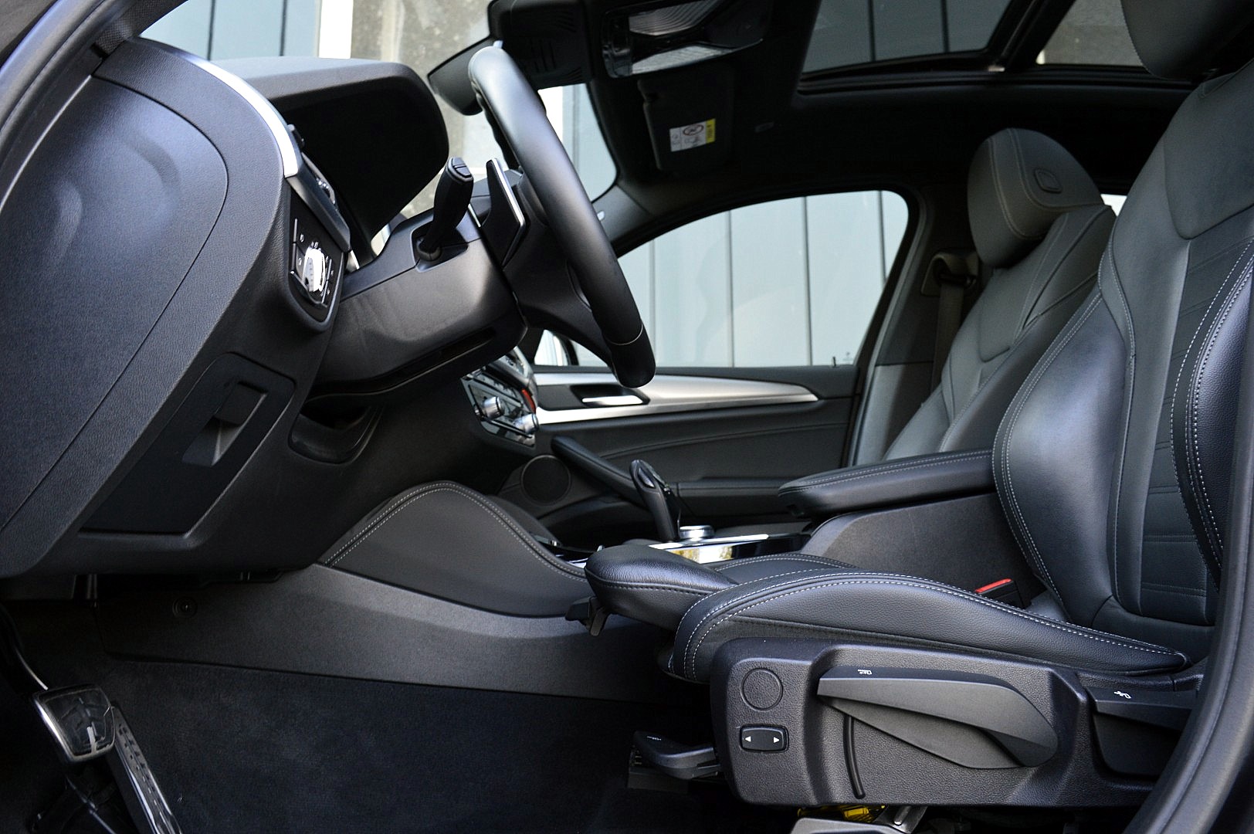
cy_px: 417
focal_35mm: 30
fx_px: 1044
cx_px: 627
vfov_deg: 43.5
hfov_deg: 62.0
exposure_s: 1/60
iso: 800
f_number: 6.3
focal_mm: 20
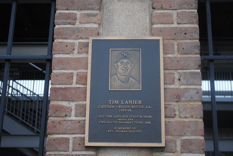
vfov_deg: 20.2
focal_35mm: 68
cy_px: 78
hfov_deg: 29.8
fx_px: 438
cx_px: 116
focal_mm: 45
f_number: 5.6
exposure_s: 1/125
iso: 100
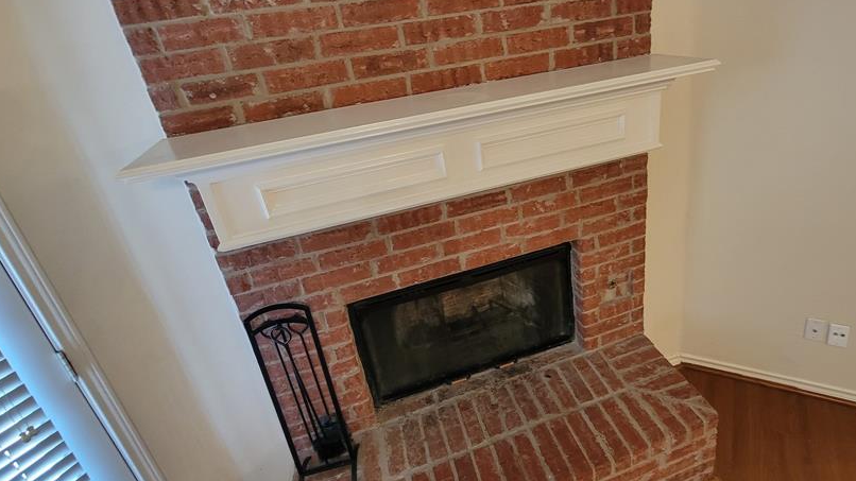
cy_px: 193
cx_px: 481
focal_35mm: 18
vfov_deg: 60.5
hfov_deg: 92.2
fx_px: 408
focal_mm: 2.2
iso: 320
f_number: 2.2
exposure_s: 1/30
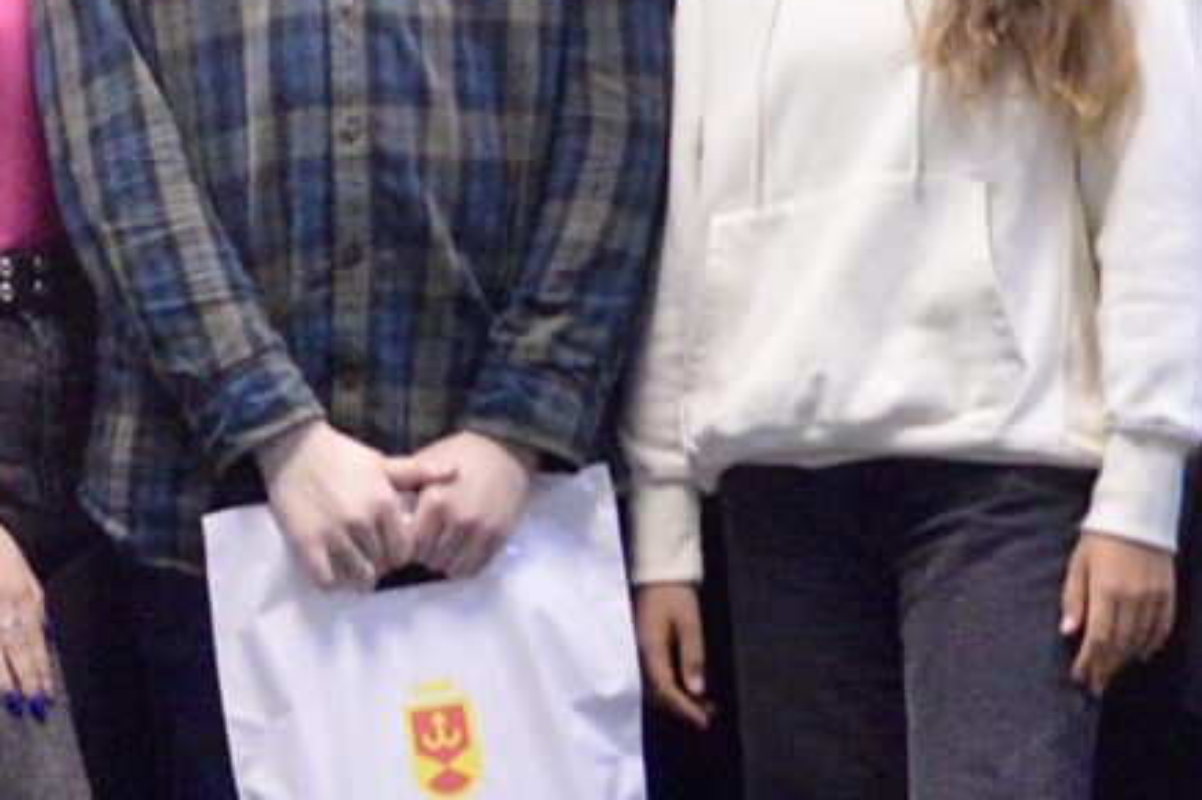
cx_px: 772
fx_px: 5872
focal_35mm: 176
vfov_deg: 7.7
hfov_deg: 11.7
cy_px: -30
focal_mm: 20
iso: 1600
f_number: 3.8
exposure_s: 1/60
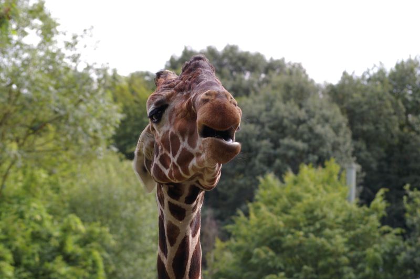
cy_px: 140
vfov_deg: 11.7
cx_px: 210
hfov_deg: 17.5
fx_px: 1364
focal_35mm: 117
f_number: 7.1
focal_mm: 78
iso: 200
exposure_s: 1/200
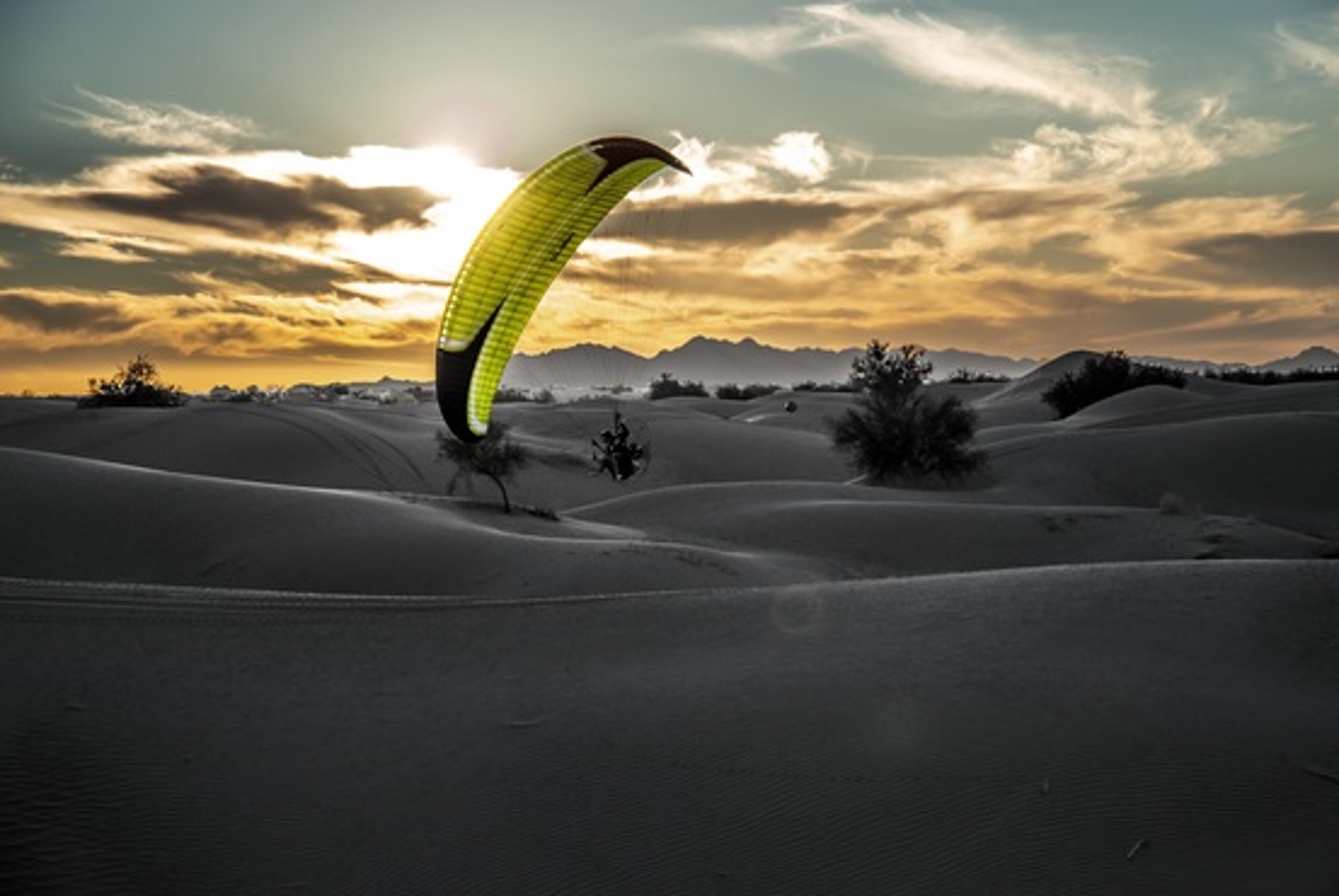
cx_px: 676
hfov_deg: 23.6
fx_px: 3202
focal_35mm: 86
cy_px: 446
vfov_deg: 15.9
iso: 320
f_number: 9
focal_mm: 85
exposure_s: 1/320
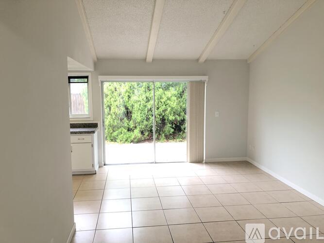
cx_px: 162
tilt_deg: -7.6
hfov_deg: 63.5
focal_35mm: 28
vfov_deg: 49.7
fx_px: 262
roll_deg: +0.0
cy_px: 122
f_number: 1.8
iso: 32
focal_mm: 3.99
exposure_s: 1/24
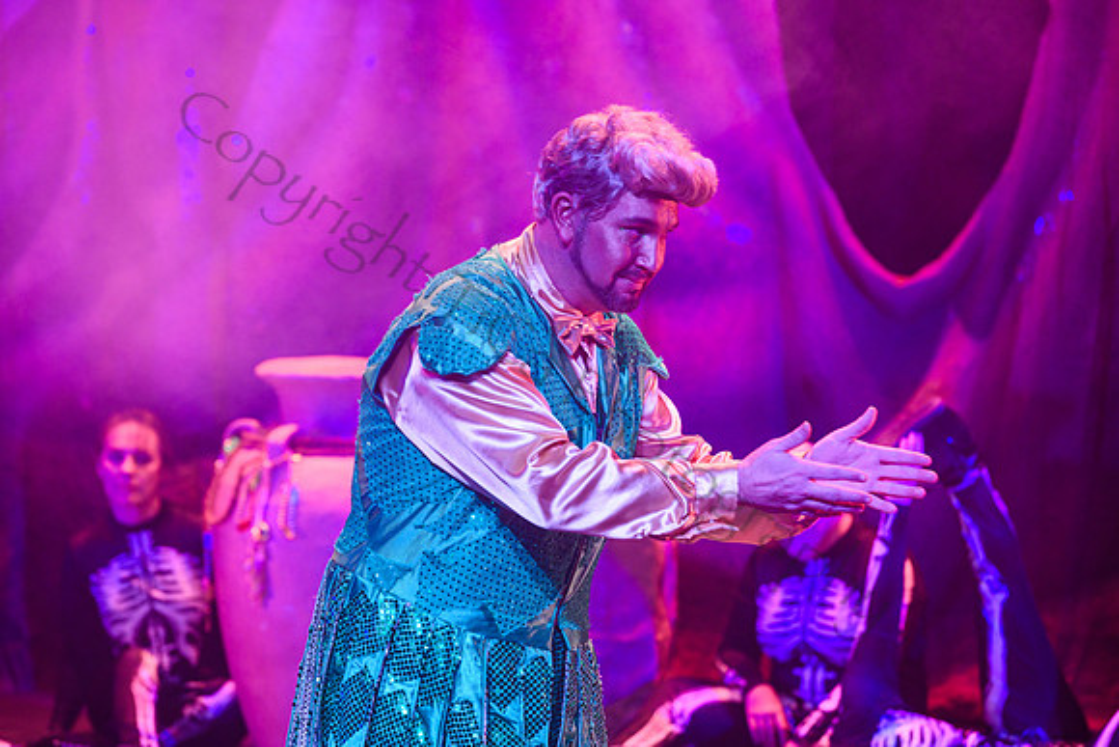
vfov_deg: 8.1
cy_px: 374
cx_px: 560
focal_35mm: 170
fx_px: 5285
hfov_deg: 12.1
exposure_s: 1/30
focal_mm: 170
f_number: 4
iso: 1000
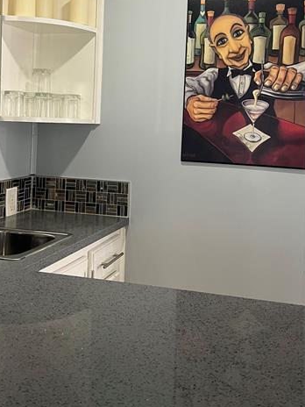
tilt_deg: +0.5
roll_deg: -1.2
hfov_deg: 33.6
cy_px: 117
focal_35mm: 43
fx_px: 505
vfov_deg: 42.9
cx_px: 159
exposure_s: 1/60
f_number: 1.5
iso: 160
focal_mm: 5.7
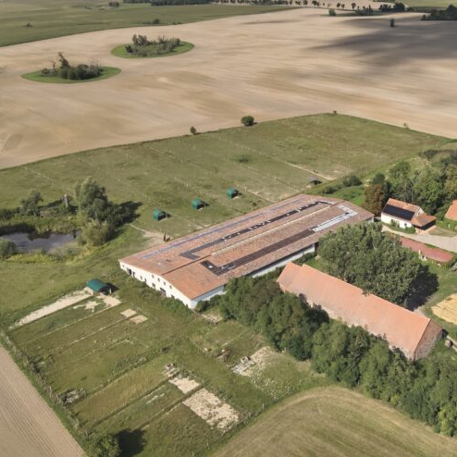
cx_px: 322
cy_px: 236
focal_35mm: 33
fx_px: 493
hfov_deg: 48.5
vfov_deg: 49.7
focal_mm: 4.4
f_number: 2.8
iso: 100
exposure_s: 1/1000
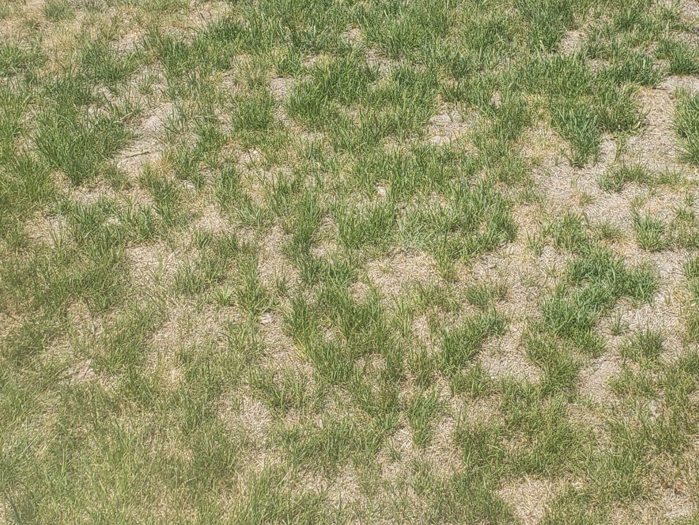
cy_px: 90
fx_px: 1111
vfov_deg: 26.0
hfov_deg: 34.6
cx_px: 462
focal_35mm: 55
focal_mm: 4.3
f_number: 2.4
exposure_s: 1/997
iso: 50
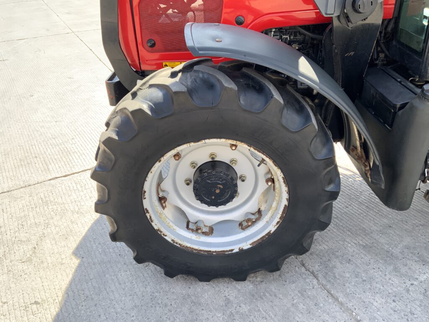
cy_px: 161
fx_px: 359
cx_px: 214
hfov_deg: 61.7
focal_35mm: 29
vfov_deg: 48.2
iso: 16
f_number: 1.8
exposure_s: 1/226
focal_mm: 3
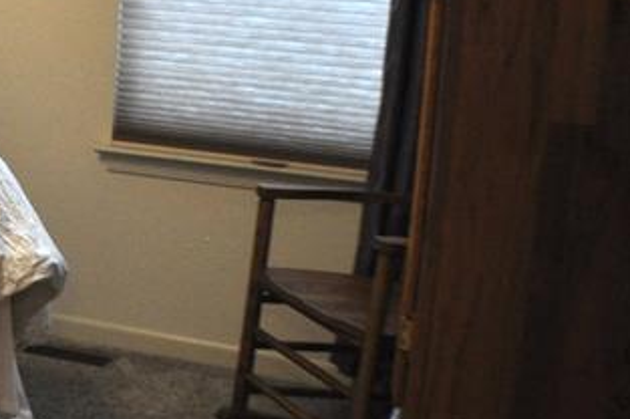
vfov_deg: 12.5
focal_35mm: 108
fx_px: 1888
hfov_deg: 16.9
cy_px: 18
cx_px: -354
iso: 800
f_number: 3.8
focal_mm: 22
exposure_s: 1/90
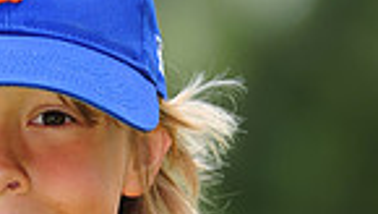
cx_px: -21
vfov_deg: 1.5
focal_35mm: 837
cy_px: 368
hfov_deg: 2.6
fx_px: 8400
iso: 200
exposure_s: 1/320
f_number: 4.5
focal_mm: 200
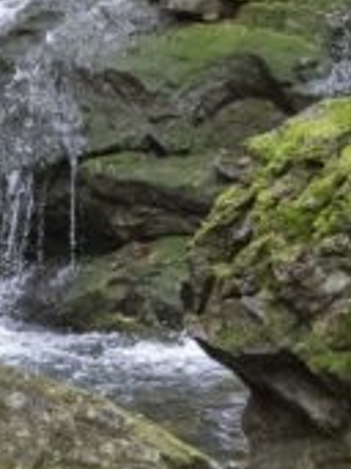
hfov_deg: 5.6
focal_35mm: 265
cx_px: 237
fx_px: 3587
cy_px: 233
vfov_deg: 7.5
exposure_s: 1/800
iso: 8000
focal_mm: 46
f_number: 5.6
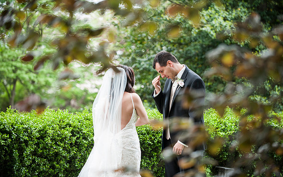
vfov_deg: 10.2
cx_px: 142
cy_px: 88
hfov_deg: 16.3
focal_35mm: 128
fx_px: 988
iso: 800
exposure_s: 1/800
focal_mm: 125
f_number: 2.8
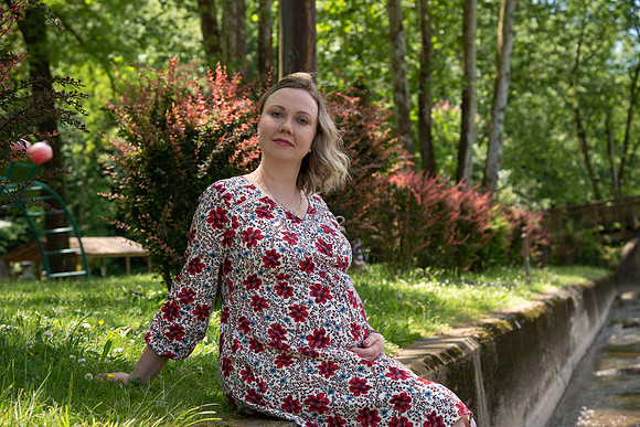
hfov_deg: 28.8
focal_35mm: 70
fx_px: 1245
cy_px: 214
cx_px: 320
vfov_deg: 19.5
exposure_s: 1/500
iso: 400
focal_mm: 70
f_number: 5.6
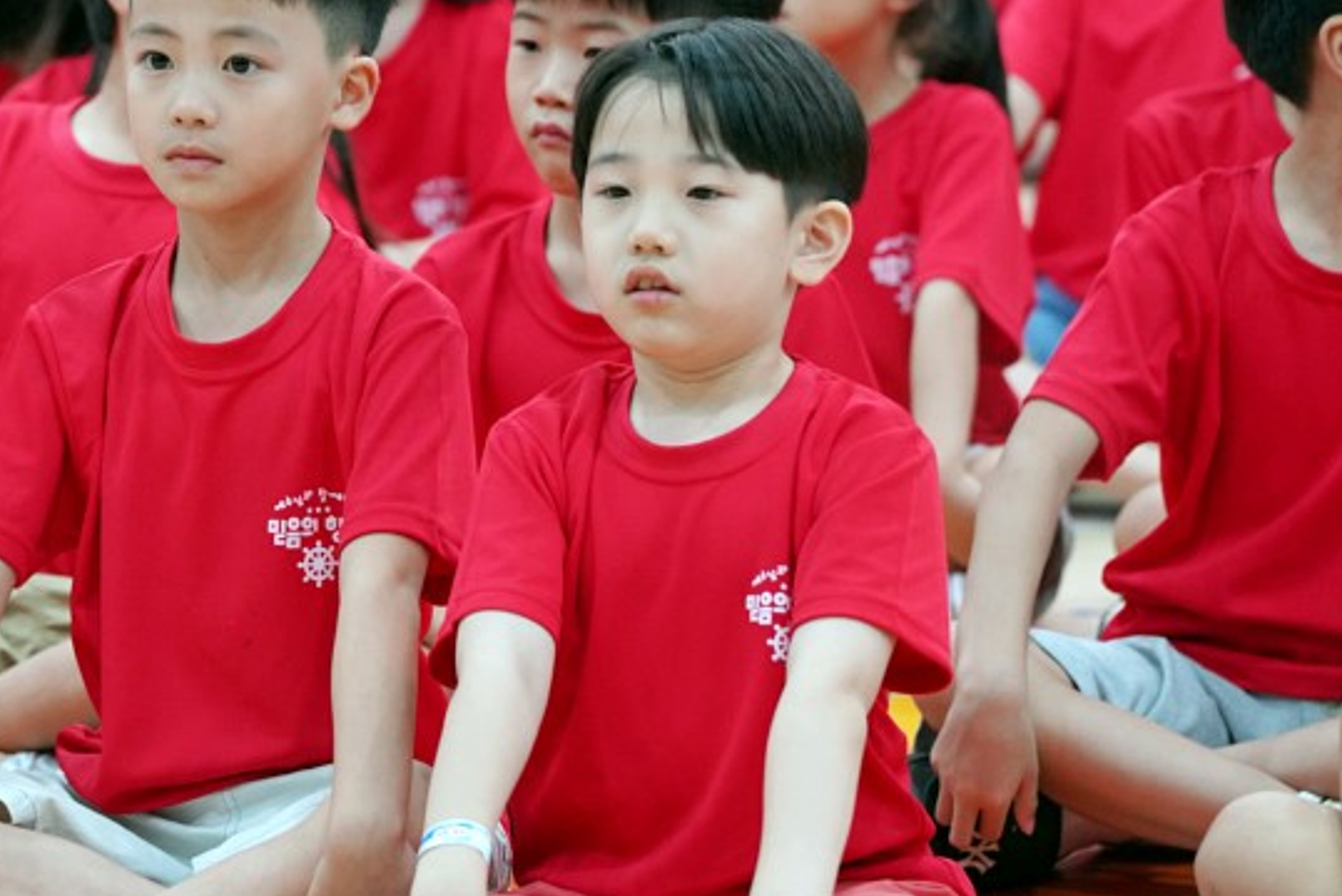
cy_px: 164
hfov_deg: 6.9
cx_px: 386
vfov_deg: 4.6
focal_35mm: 297
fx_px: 11077
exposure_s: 1/200
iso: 3200
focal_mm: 178
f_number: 4
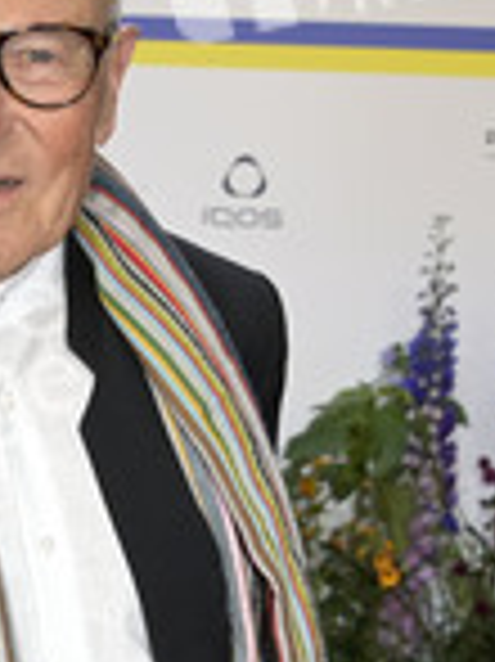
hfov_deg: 16.2
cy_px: 612
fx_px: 1699
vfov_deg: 21.5
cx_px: -22
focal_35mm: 89
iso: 640
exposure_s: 1/250
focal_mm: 34
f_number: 6.3
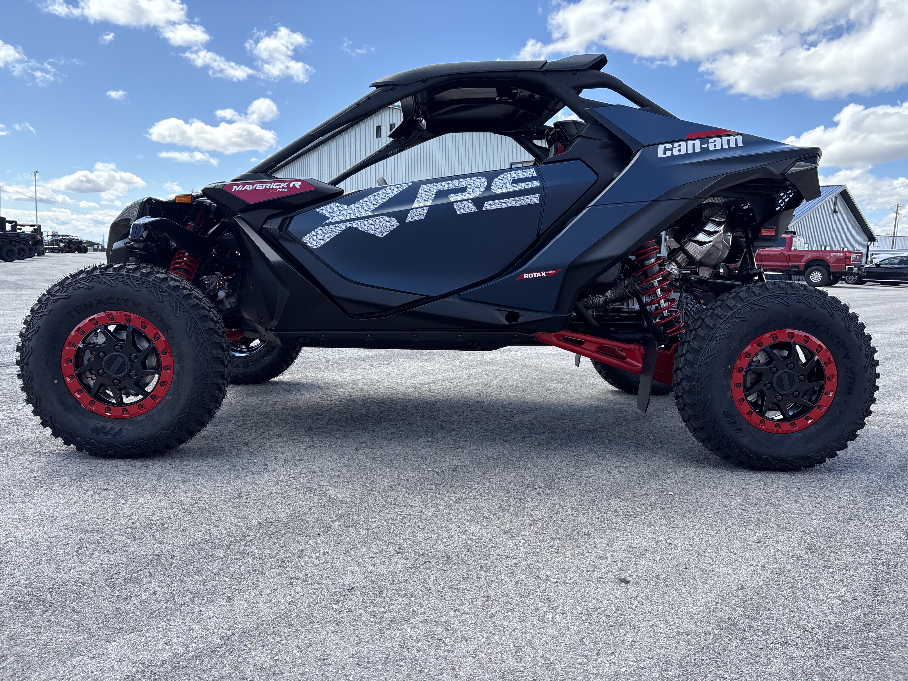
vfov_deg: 53.1
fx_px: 682
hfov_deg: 67.3
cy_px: 340
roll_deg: -2.3
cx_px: 454
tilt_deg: -6.5
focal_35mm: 26
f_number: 1.6
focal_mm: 5.96
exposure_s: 1/1175
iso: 64
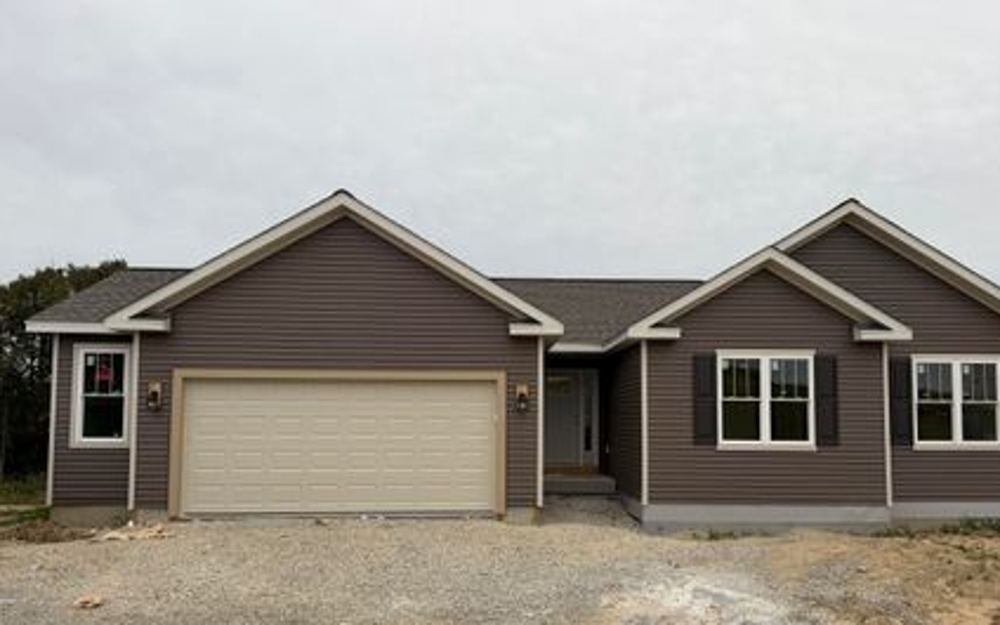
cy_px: 367
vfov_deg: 41.7
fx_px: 818
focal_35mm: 30
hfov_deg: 62.8
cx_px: 531
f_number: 1.78
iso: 80
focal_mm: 6.76
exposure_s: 1/368
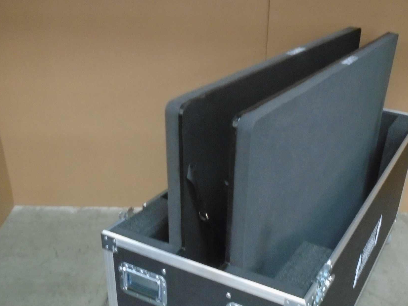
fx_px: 483
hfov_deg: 45.3
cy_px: 217
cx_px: 263
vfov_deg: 34.6
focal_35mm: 41
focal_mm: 4.6
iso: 400
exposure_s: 1/6
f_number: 3.2
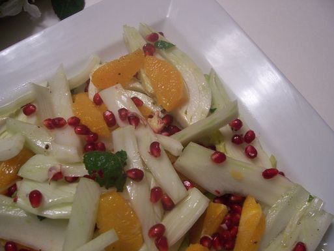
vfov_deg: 39.7
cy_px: 126
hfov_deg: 51.3
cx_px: 167
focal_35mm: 36
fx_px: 347
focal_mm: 6
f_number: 3
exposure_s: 1/30
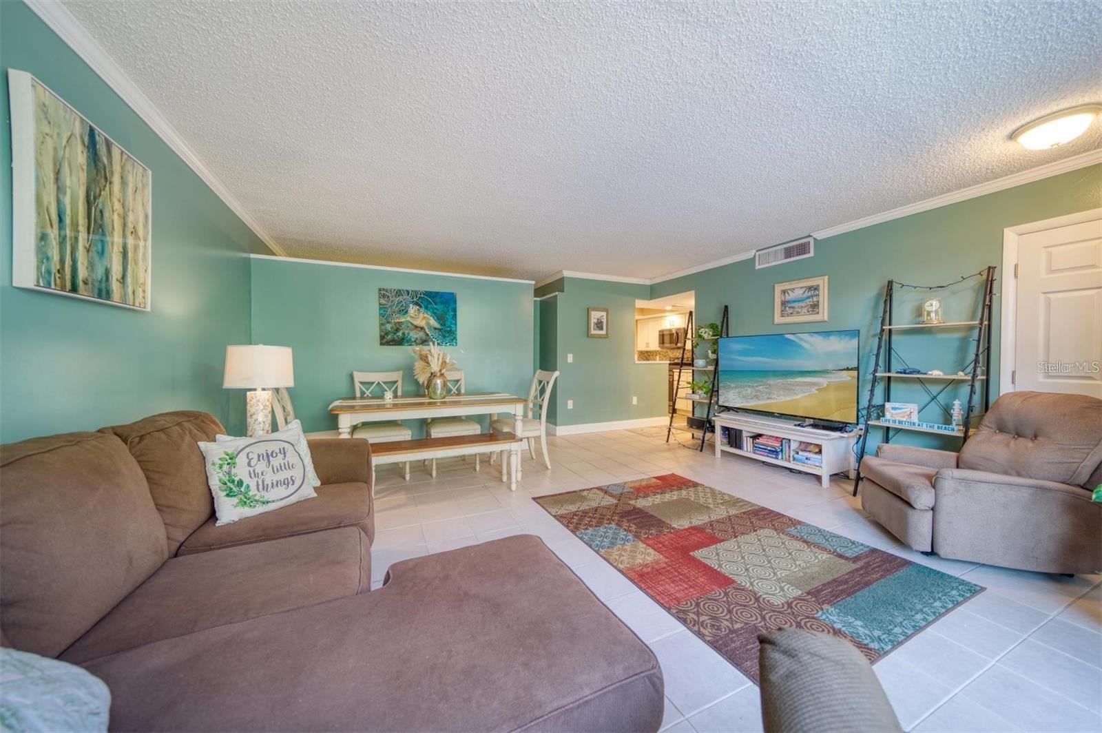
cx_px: 551
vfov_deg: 89.9
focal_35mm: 12
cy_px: 366
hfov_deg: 112.7
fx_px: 367
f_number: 4
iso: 250
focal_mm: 12
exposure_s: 1/25
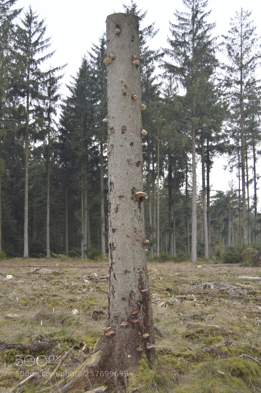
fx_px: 507
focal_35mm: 46
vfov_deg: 42.4
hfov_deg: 28.9
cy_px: 196
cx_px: 130
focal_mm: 31
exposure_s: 1/125
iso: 180
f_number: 4.2
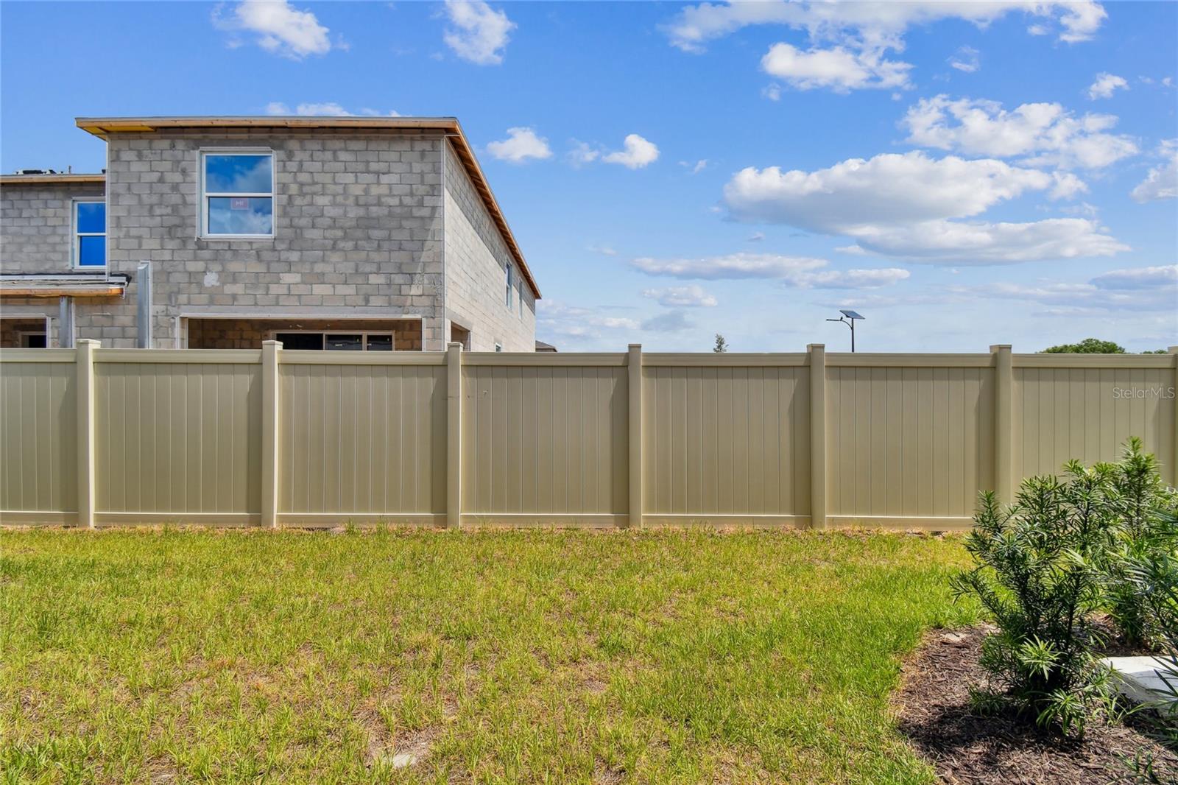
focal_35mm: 15
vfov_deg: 77.3
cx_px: 589
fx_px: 491
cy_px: 392
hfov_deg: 100.4
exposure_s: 1/500
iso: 100
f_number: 7.1
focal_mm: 10
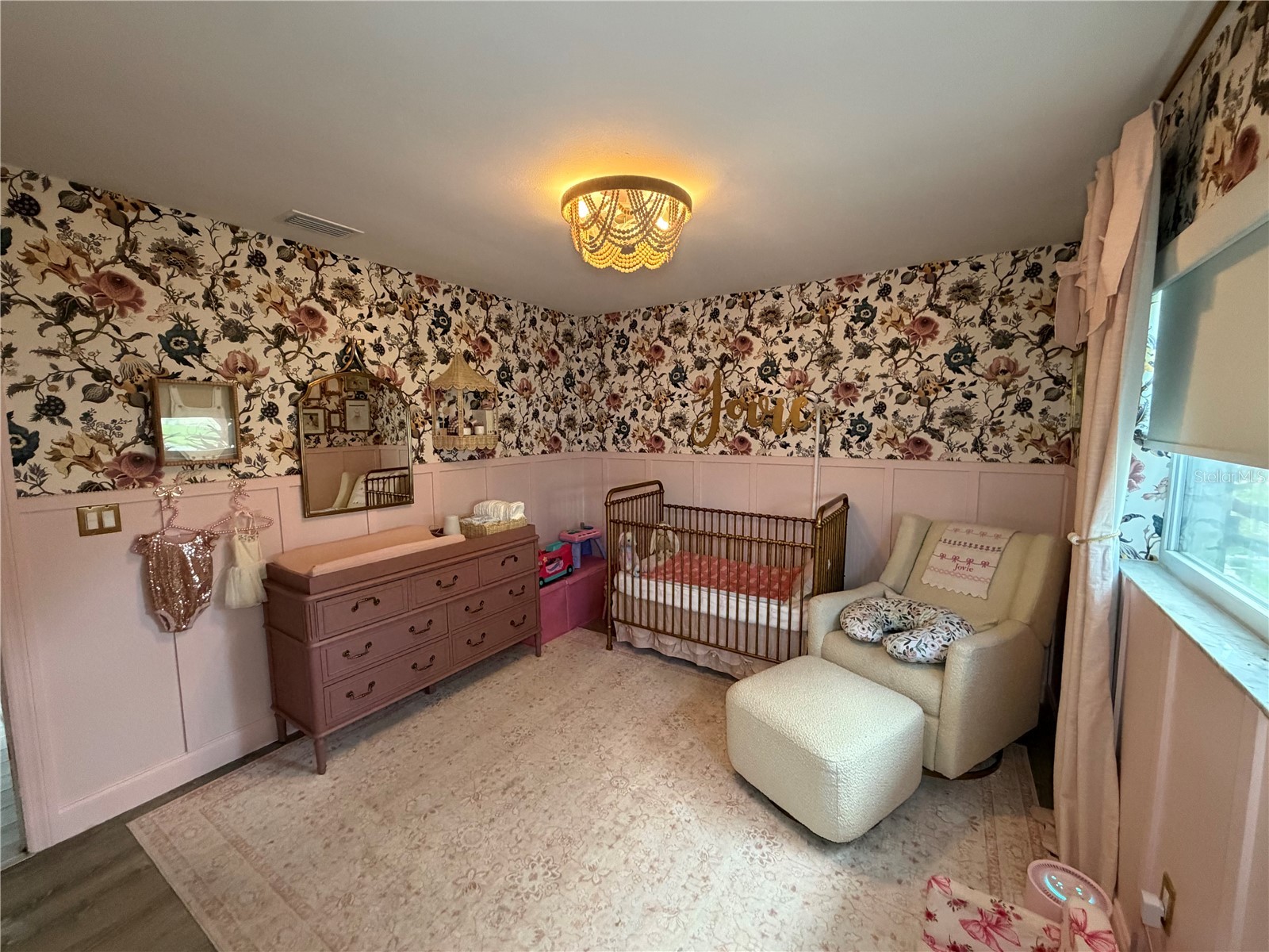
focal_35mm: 14
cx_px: 634
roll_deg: +0.5
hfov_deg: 102.1
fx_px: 513
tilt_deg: -6.3
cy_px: 476
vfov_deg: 85.7
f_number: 2.2
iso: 500
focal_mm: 2.22
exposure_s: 1/60
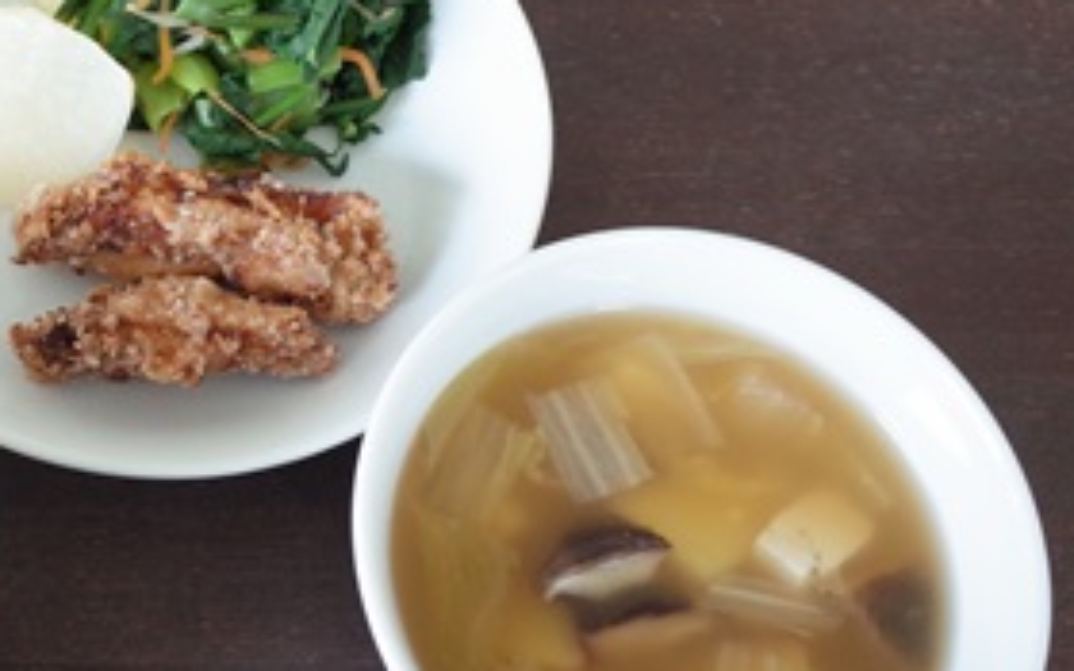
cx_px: 161
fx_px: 1463
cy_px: 326
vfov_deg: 25.8
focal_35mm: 50
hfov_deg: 38.2
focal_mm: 18.3
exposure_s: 1/30
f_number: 5.6
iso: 1600
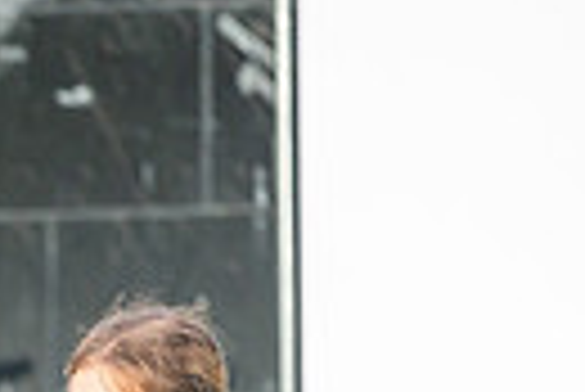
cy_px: 849
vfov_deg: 1.0
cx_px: -590
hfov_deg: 1.5
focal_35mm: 1334
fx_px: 21701
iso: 250
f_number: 5
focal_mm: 300
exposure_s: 1/640
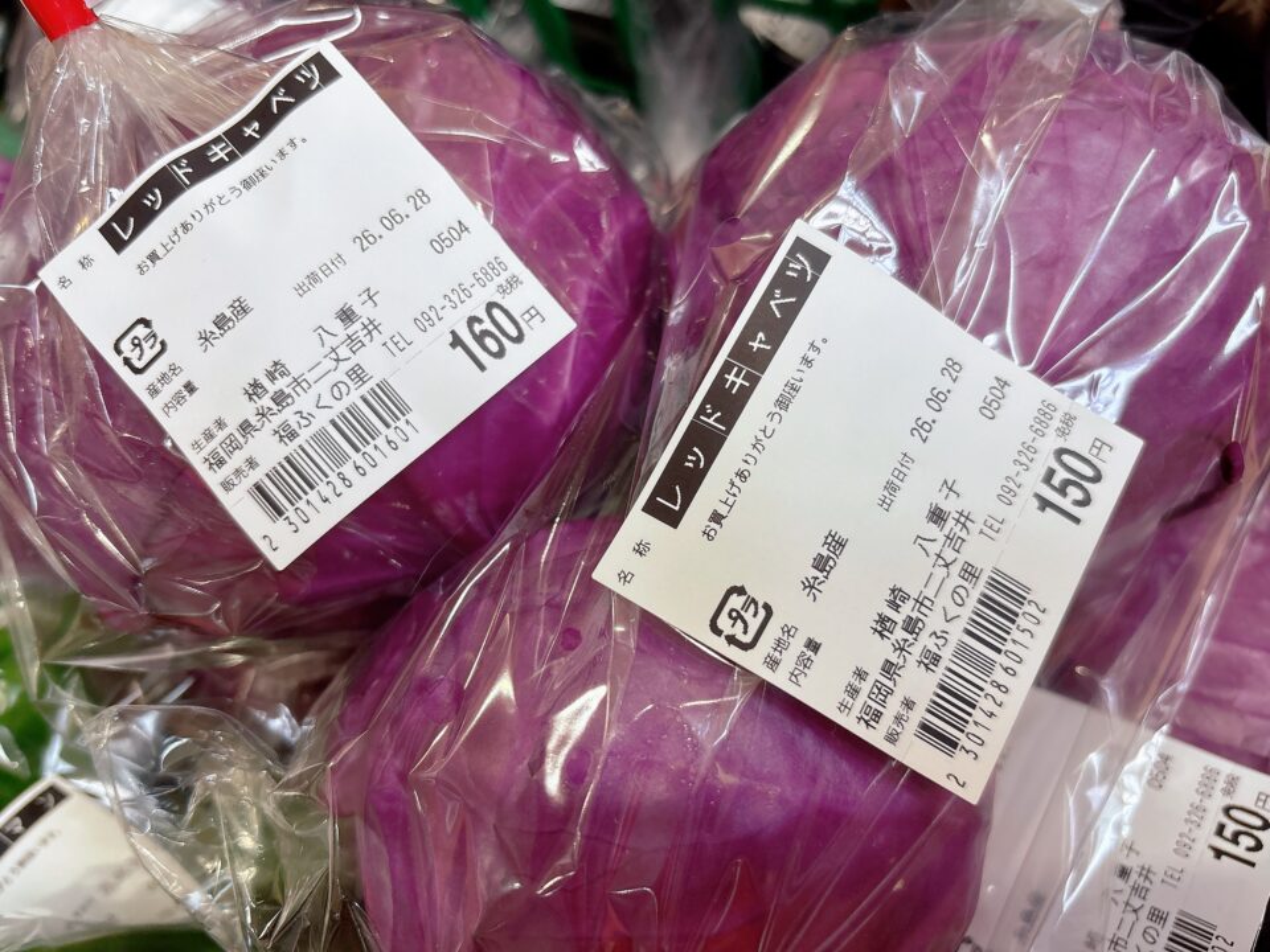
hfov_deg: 67.3
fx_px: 954
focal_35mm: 26
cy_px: 476
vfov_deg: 53.1
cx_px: 635
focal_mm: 5.96
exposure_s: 1/120
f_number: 1.6
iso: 100
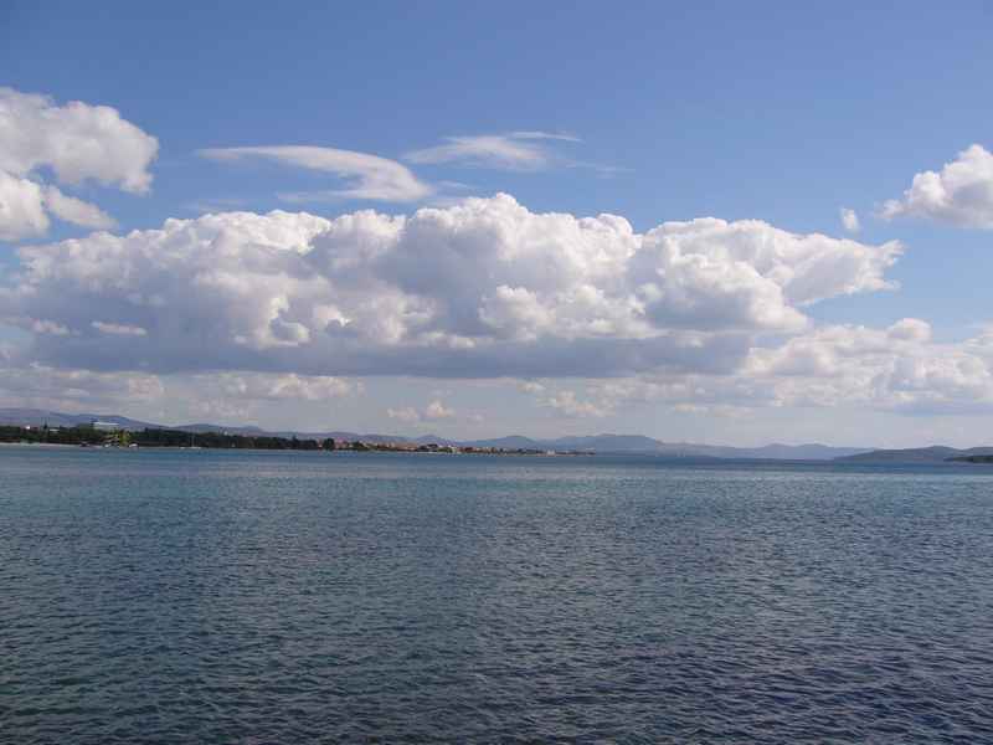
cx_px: 496
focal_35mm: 35
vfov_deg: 40.7
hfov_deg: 52.6
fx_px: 1004
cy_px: 372
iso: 80
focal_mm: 5.8
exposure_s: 1/640
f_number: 5.6
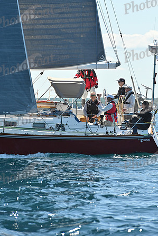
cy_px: 84
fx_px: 1704
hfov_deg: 5.3
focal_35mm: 259
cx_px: 96
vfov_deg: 7.9
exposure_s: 1/1000
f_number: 7.1
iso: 320
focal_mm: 200
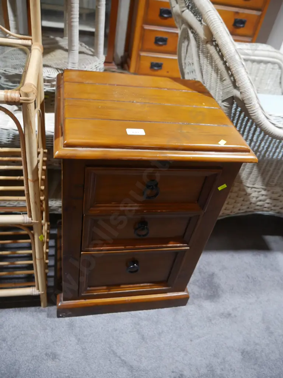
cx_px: 142
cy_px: 189
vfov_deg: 63.4
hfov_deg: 49.7
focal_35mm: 28
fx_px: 305
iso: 640
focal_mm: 14
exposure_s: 1/60
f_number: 3.5
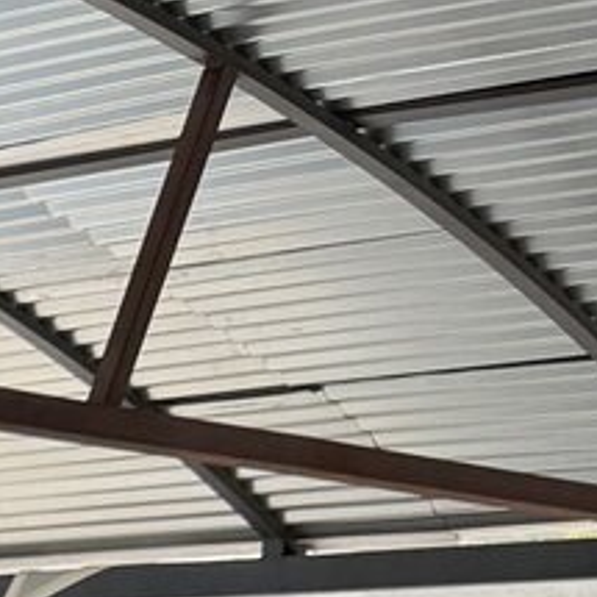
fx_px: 3473
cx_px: -1066
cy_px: 1683
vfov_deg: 8.5
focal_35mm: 178
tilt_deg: -13.2
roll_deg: -2.0
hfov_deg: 8.5
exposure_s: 1/1032
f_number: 1.78
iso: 80
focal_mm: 6.76
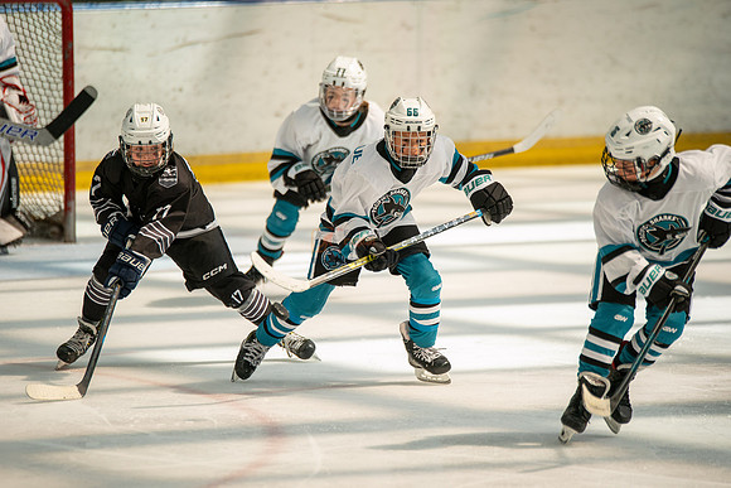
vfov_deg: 4.6
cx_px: 366
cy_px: 244
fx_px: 6093
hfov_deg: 6.9
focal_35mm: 300
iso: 1600
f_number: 3.2
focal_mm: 300
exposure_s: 1/5000
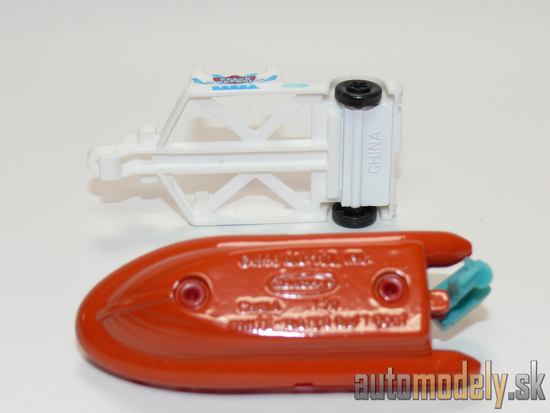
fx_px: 1271
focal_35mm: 80
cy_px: 206
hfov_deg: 24.4
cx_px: 275
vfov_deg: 18.4
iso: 100
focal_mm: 11.7
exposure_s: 1/30
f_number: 4
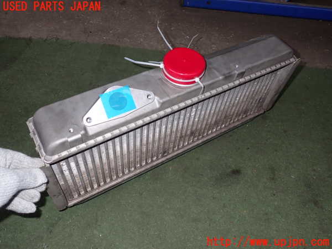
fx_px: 288
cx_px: 166
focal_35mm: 30
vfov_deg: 46.8
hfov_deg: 60.0
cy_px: 124
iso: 200
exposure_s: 1/30
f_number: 6.3
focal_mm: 5.4
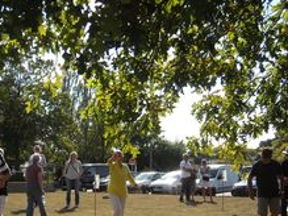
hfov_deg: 34.2
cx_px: 112
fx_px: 466
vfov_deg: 26.1
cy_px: 117
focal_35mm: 56
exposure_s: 1/192
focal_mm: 5.7
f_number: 5.6
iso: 64
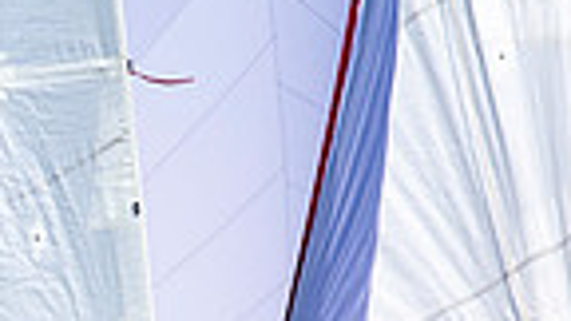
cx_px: -539
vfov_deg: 0.5
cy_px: 392
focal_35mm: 2568
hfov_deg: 0.8
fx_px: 38881
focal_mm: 600
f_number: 5
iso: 400
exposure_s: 1/4000
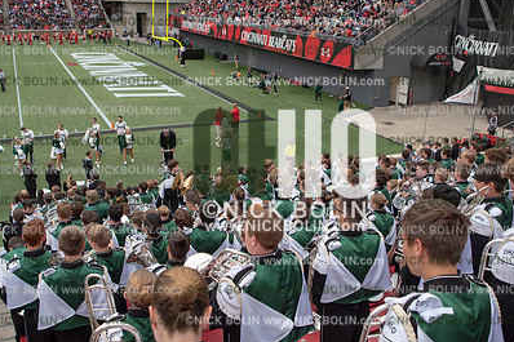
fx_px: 499
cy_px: 171
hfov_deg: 54.3
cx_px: 284
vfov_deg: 37.8
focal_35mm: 35
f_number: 3.5
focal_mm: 24
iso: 250
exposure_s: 1/1000
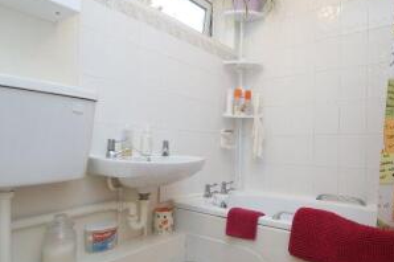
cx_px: 229
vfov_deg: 52.9
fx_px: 262
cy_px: 148
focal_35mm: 24
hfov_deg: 73.3
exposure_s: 1/60
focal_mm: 10
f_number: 5.6
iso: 400
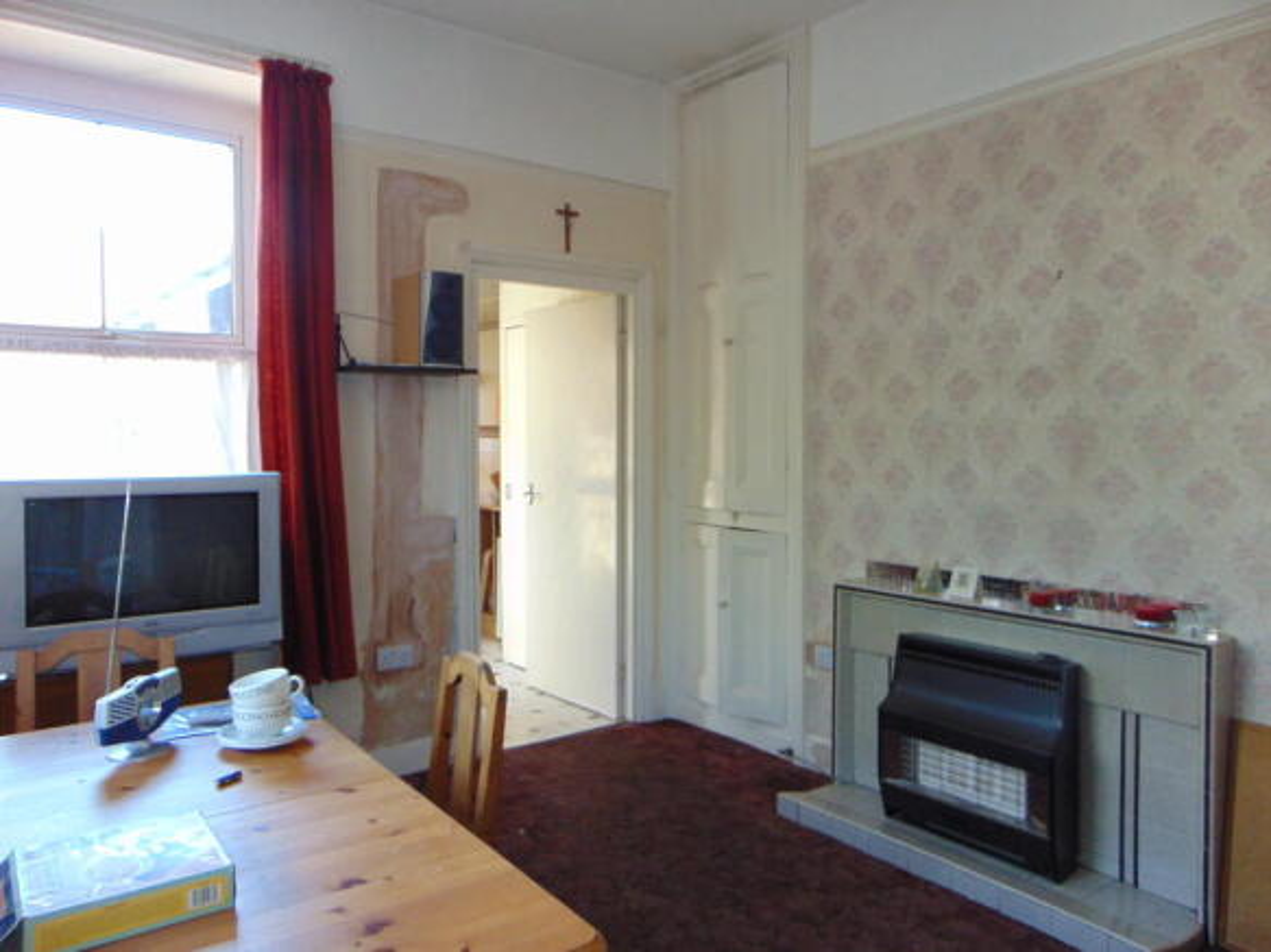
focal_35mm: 25
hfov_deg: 69.4
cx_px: 636
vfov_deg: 54.9
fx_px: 918
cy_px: 476
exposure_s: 1/30
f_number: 3
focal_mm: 4.5
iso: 250
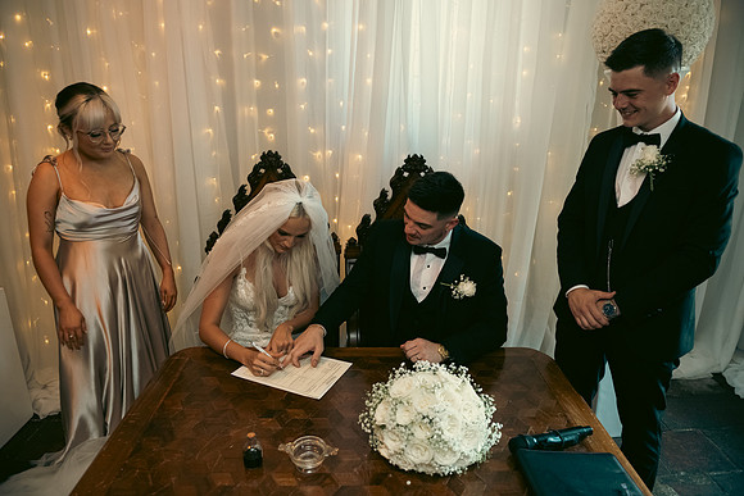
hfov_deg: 73.7
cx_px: 372
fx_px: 496
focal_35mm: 24
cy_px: 248
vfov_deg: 53.2
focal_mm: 24
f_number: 3.5
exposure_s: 1/160
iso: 1250
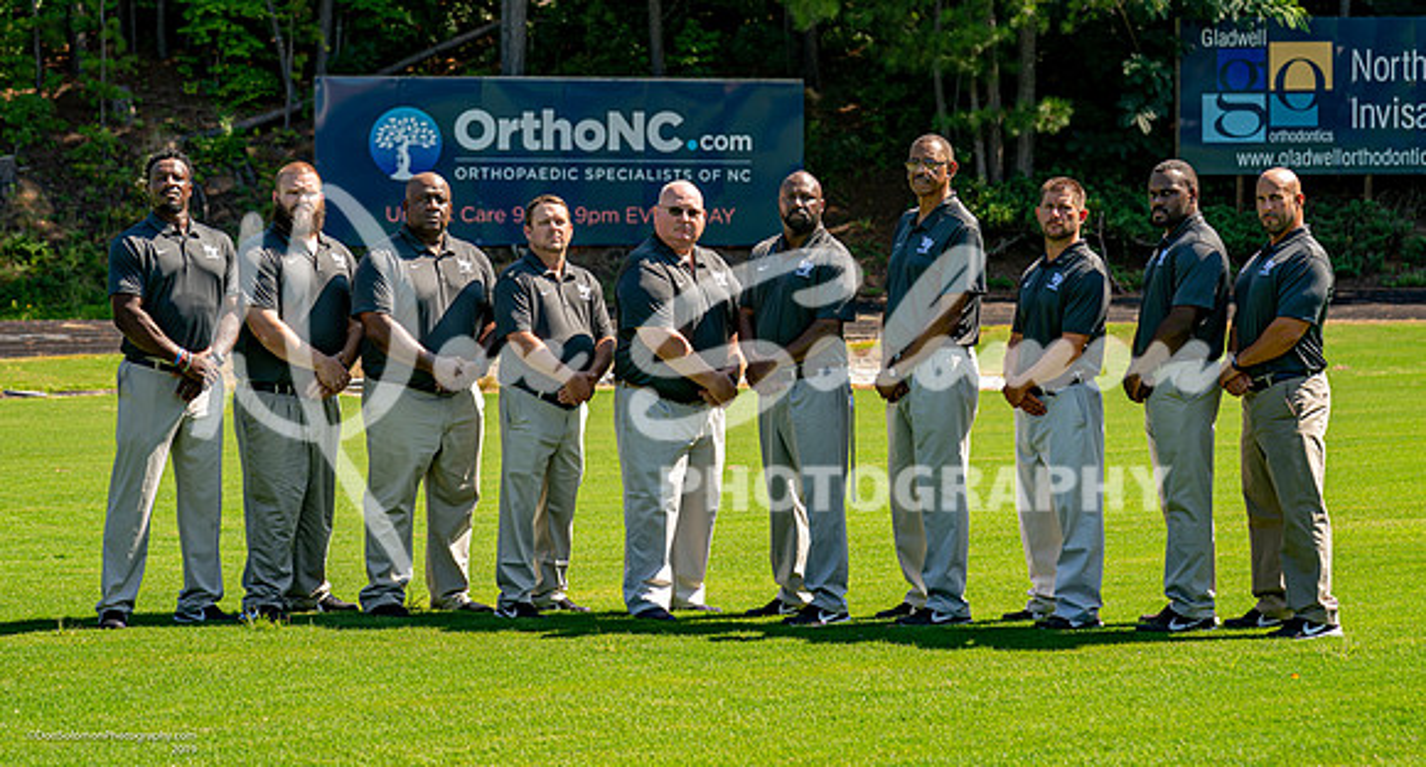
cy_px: 257
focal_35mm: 101
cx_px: 729
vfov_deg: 11.6
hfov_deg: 21.4
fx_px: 3767
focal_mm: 85
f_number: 4.5
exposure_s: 1/640
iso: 125
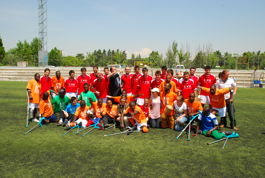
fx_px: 221
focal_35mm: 30
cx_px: 132
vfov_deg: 43.7
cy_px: 89
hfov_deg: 61.9
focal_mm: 20
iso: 400
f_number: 10
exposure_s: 1/400
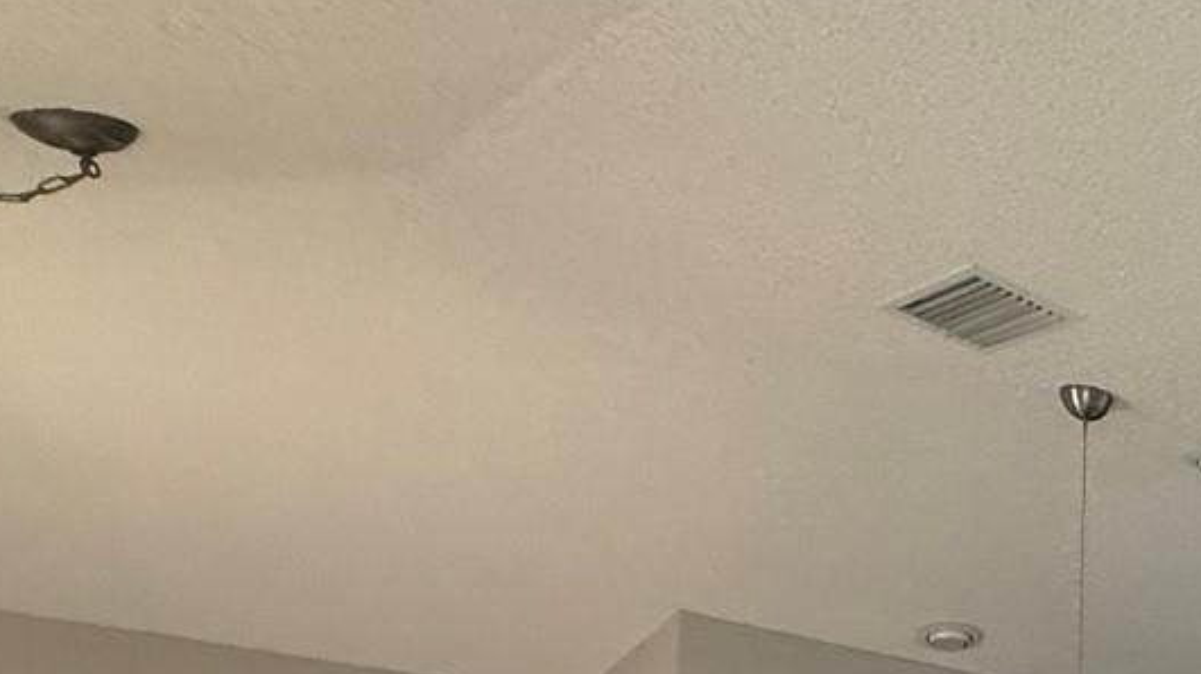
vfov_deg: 22.1
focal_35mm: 46
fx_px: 1464
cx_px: 1685
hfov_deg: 30.7
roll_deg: -0.6
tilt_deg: +2.7
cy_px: 968
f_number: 2.2
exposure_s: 1/120
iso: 320
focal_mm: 2.22
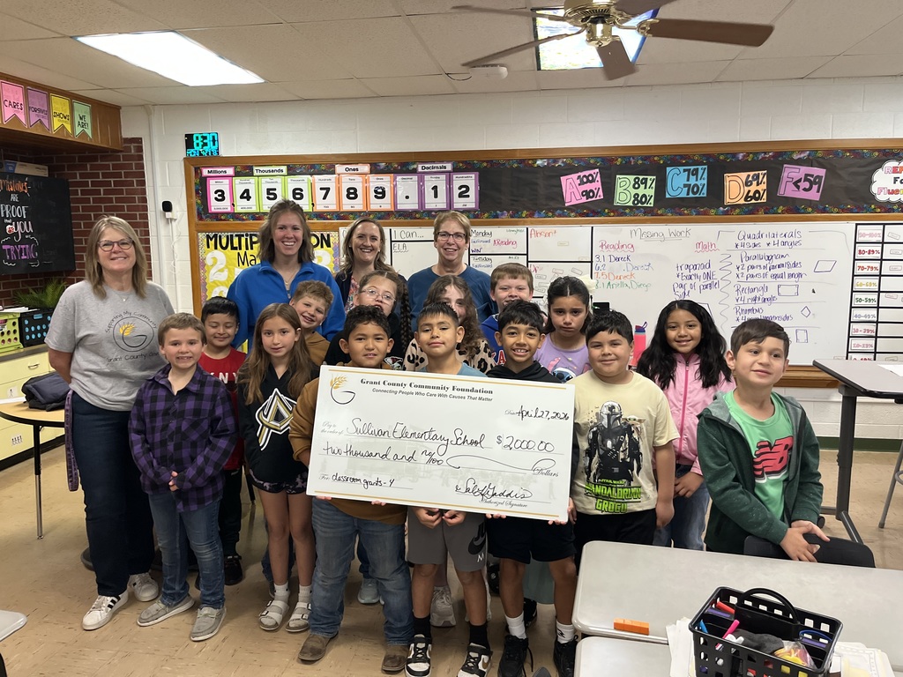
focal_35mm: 26
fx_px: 678
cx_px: 452
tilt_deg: -7.6
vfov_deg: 53.1
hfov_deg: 67.3
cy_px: 338
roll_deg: +0.7
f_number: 1.6
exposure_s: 1/60
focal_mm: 5.1
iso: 250
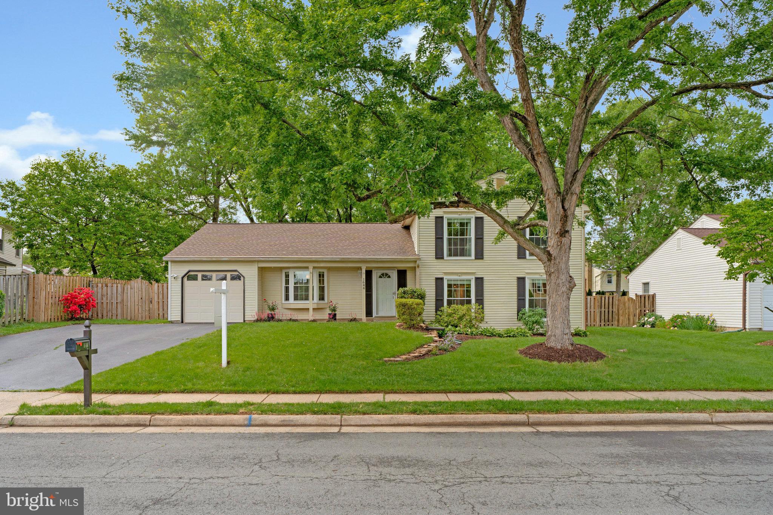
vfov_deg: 53.1
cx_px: 386
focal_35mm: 24
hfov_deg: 73.7
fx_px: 515
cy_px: 258
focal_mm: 24
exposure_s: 1/100
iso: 100
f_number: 8
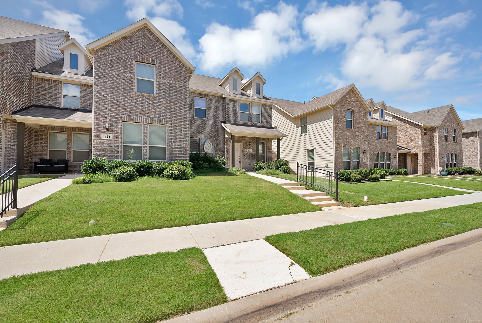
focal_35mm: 15
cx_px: 241
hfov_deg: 100.3
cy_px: 162
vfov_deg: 77.5
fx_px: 201
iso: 640
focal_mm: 15
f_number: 9
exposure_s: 1/400
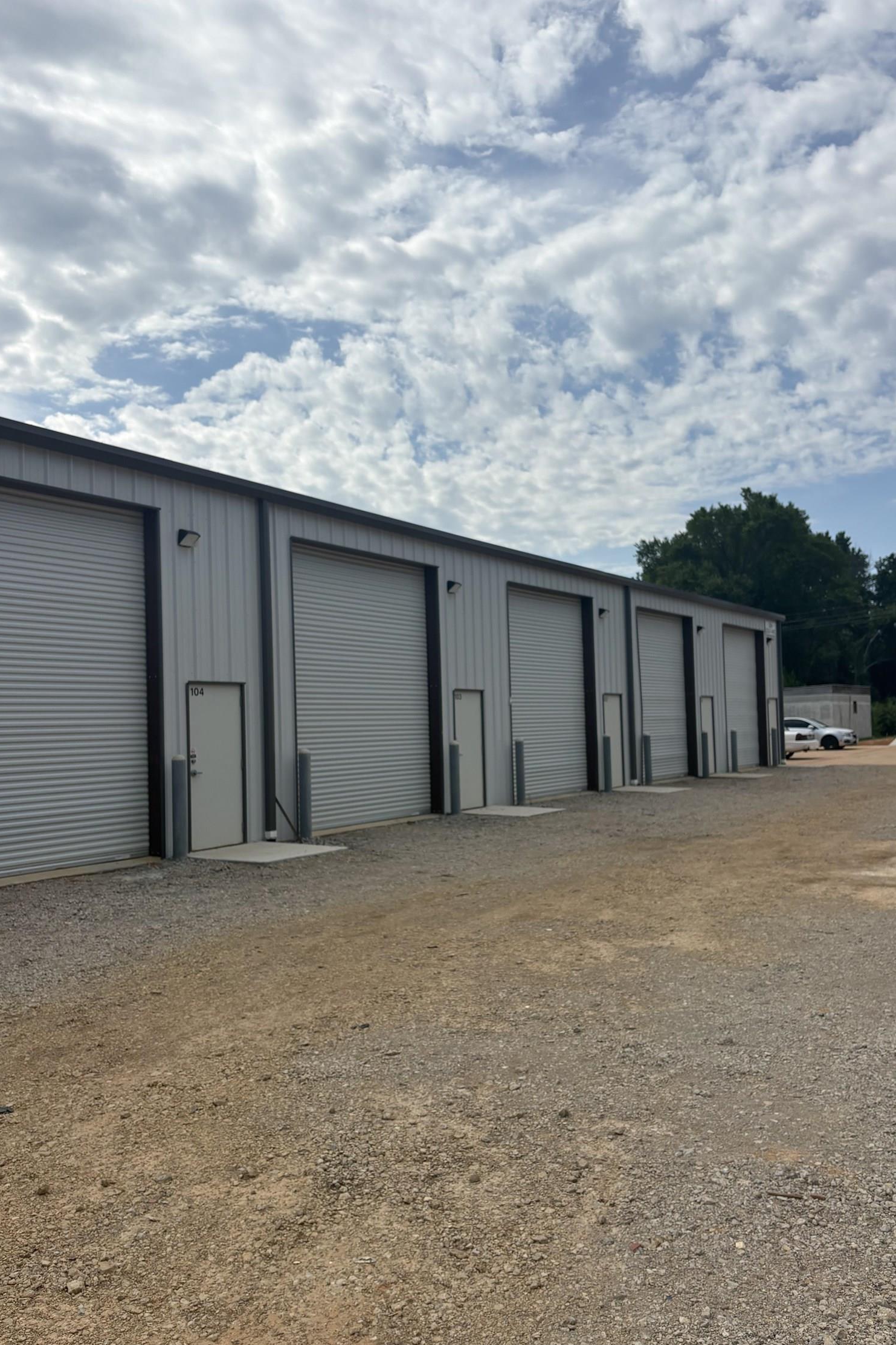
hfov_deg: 46.4
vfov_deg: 65.5
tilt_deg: +2.4
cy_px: 687
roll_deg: +1.8
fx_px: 1045
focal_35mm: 28
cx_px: 471
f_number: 1.6
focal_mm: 5.96
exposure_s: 1/6329
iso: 50
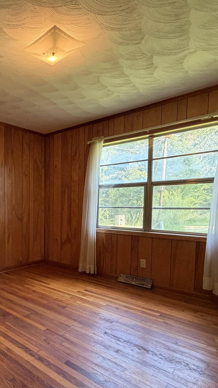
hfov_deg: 43.7
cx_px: 24
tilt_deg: -4.4
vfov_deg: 75.9
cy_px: 222
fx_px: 247
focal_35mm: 24
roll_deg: +0.4
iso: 250
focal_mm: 2.22
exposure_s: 1/60
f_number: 2.2
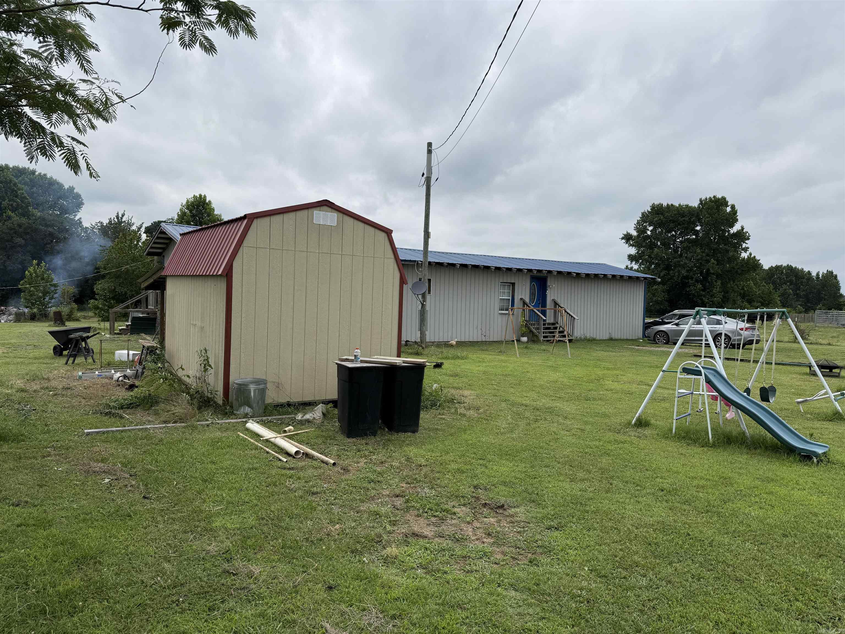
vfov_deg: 56.8
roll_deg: -2.1
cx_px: 422
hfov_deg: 71.6
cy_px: 317
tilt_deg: -2.3
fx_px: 586
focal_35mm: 24
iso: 80
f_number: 1.78
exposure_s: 1/5714
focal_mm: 6.76
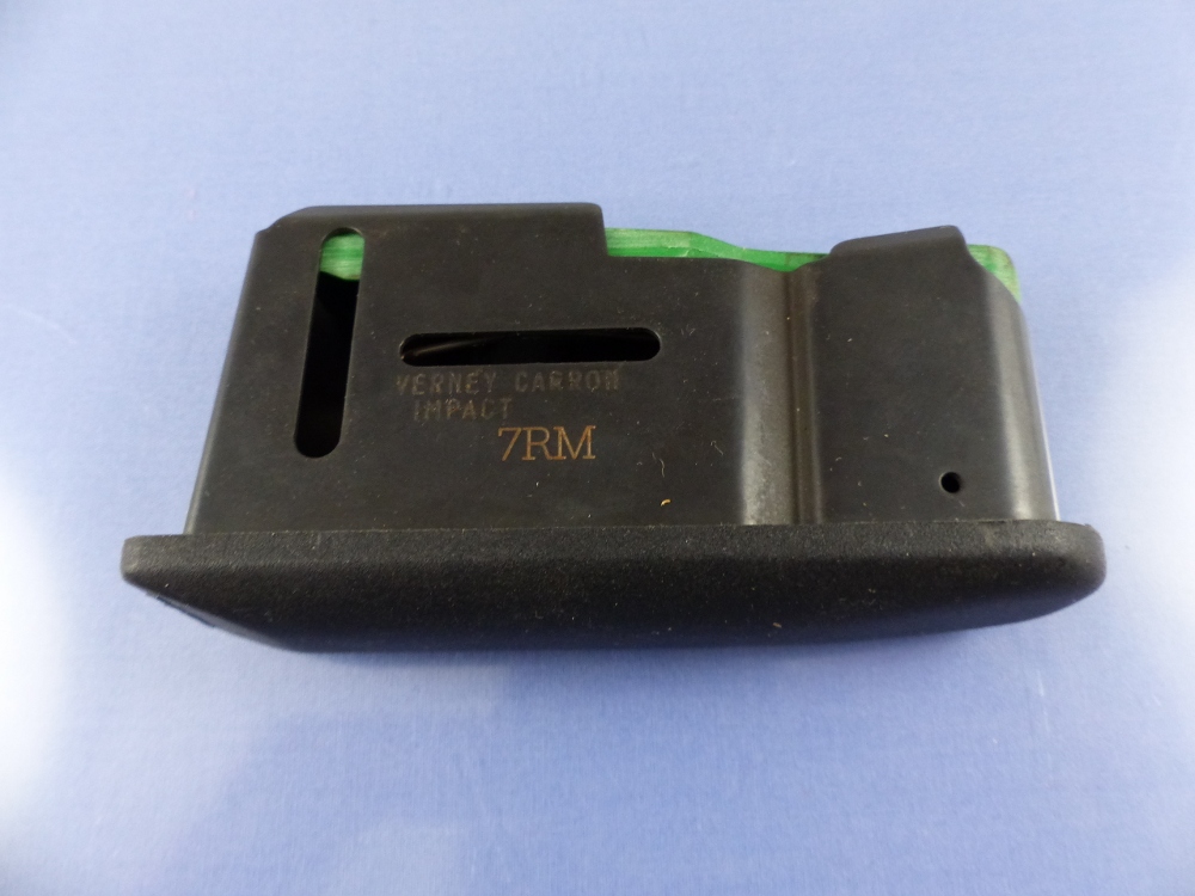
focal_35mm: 25
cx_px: 598
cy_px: 448
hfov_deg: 69.4
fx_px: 863
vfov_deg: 54.9
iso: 320
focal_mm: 4.5
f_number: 2.8
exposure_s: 1/60
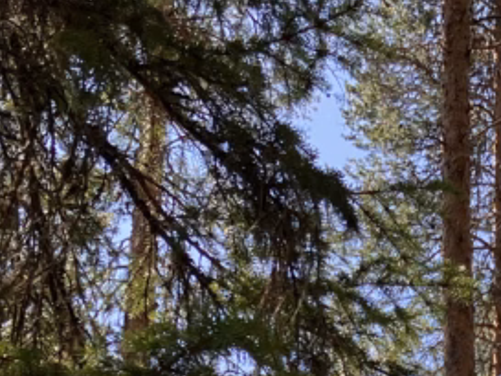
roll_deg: +0.6
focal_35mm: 105
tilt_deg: +17.3
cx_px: 492
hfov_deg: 18.3
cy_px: 638
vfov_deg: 13.0
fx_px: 1520
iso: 32
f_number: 1.8
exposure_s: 1/540
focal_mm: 3.99
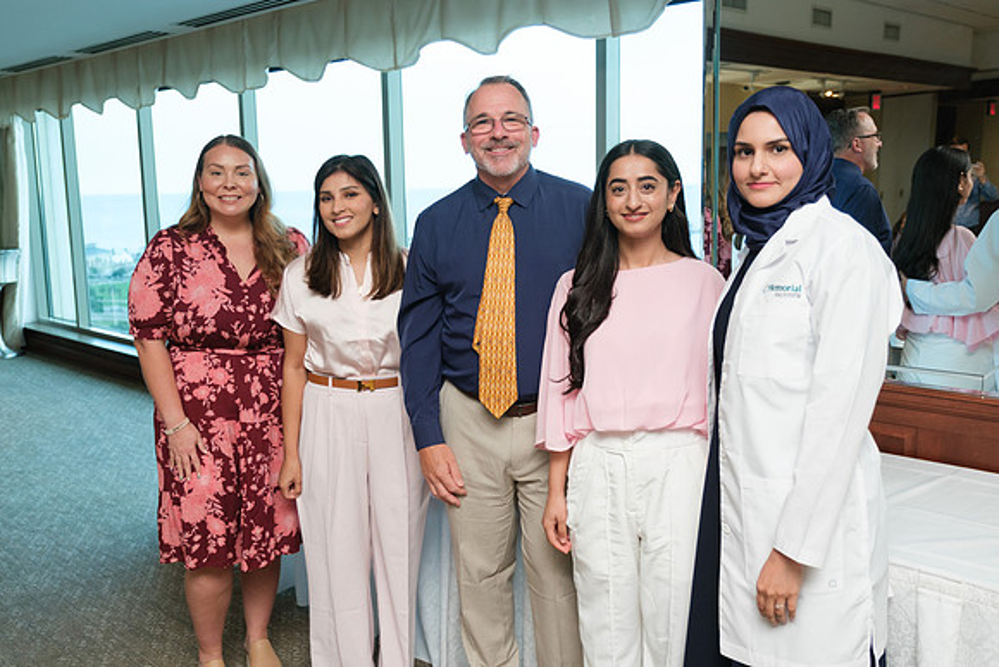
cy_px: 334
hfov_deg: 57.2
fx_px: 916
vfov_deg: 40.0
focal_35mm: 33
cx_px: 500
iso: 640
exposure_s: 1/125
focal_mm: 22
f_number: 2.8
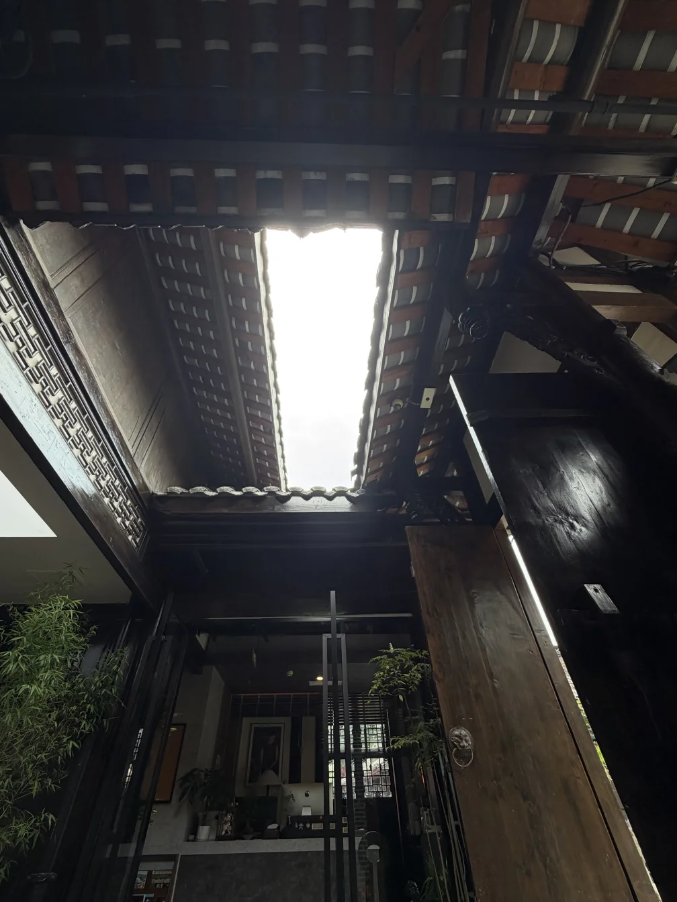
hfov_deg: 81.7
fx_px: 391
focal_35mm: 15
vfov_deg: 98.1
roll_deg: +2.0
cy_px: 474
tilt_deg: +42.4
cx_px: 331
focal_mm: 2.22
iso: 50
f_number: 2.2
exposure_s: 1/370
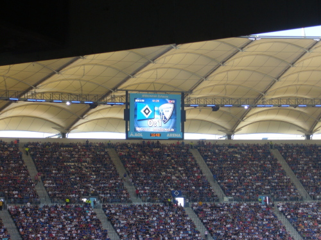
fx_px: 974
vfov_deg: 14.1
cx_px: 160
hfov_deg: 18.7
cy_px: 120
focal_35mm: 105
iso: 80
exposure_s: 1/60
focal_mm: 17.4
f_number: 5
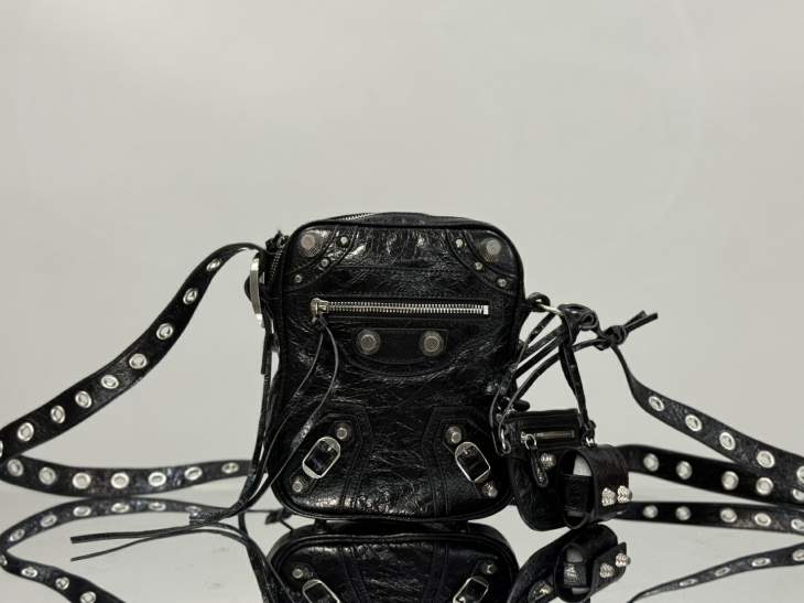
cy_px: 302
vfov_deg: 30.2
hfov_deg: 39.7
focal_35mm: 48
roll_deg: +0.3
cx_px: 402
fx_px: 1114
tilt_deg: -2.6
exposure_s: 1/50
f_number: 1.78
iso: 80
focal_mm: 6.76
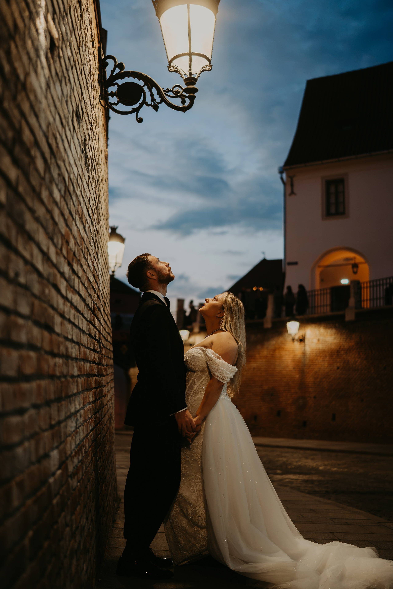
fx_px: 573
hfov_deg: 37.9
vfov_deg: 54.4
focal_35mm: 35
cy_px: 294
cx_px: 196
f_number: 1.4
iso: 1000
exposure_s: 1/800
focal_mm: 35
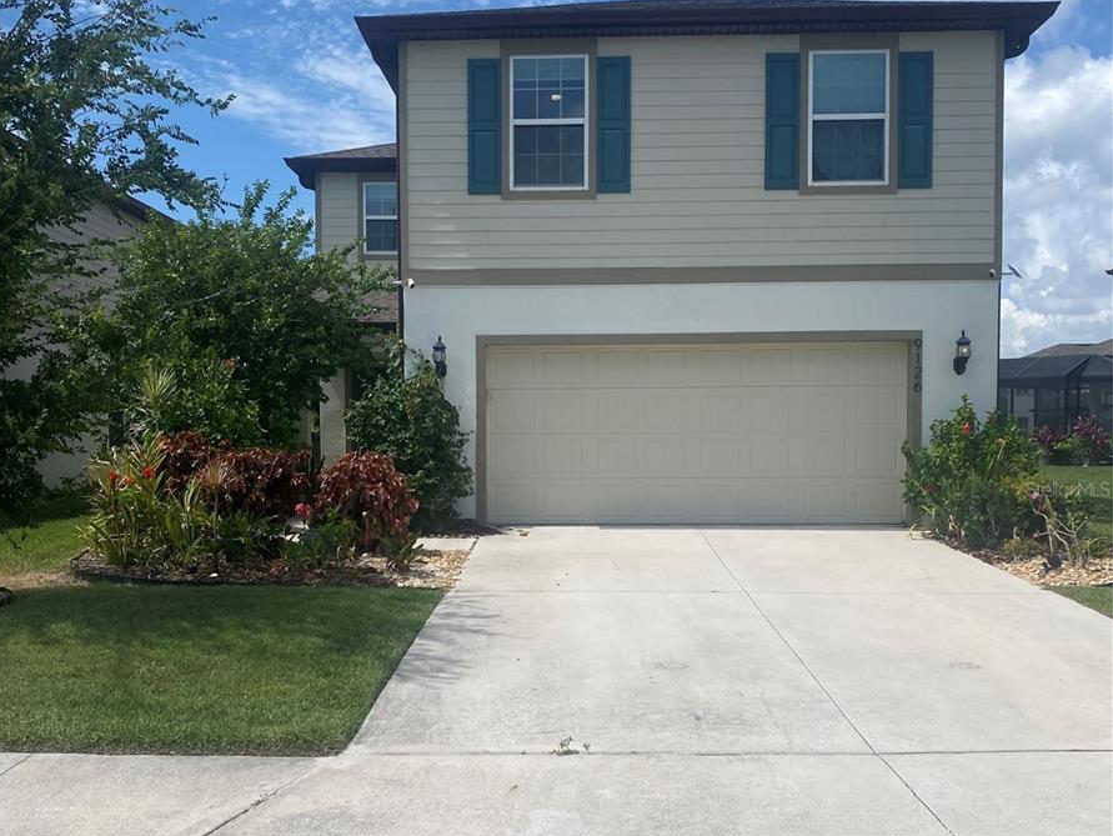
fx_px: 1126
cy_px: 489
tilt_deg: +0.0
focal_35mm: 35
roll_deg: +0.0
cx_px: 552
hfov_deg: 52.6
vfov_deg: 40.6
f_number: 1.8
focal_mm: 4.25
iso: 32
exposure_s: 1/4808
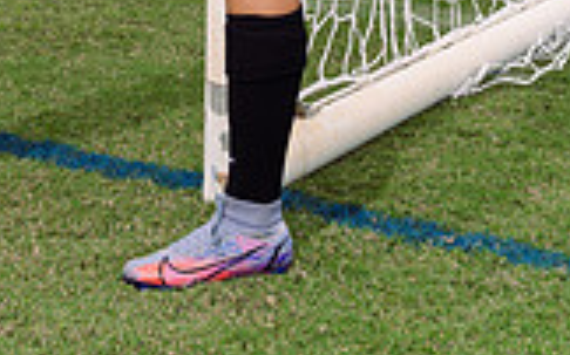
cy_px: -415
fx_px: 1537
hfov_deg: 20.8
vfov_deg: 11.5
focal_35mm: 99
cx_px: 134
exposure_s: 1/250
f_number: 7.1
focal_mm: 35
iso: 160
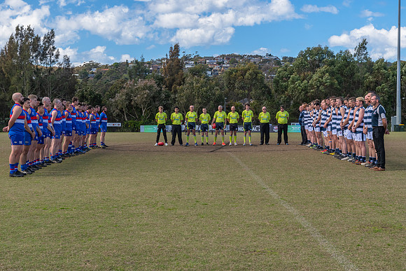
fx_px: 665
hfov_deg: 33.9
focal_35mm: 59
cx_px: 201
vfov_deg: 23.0
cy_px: 136
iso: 400
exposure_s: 1/1000
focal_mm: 38
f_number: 8
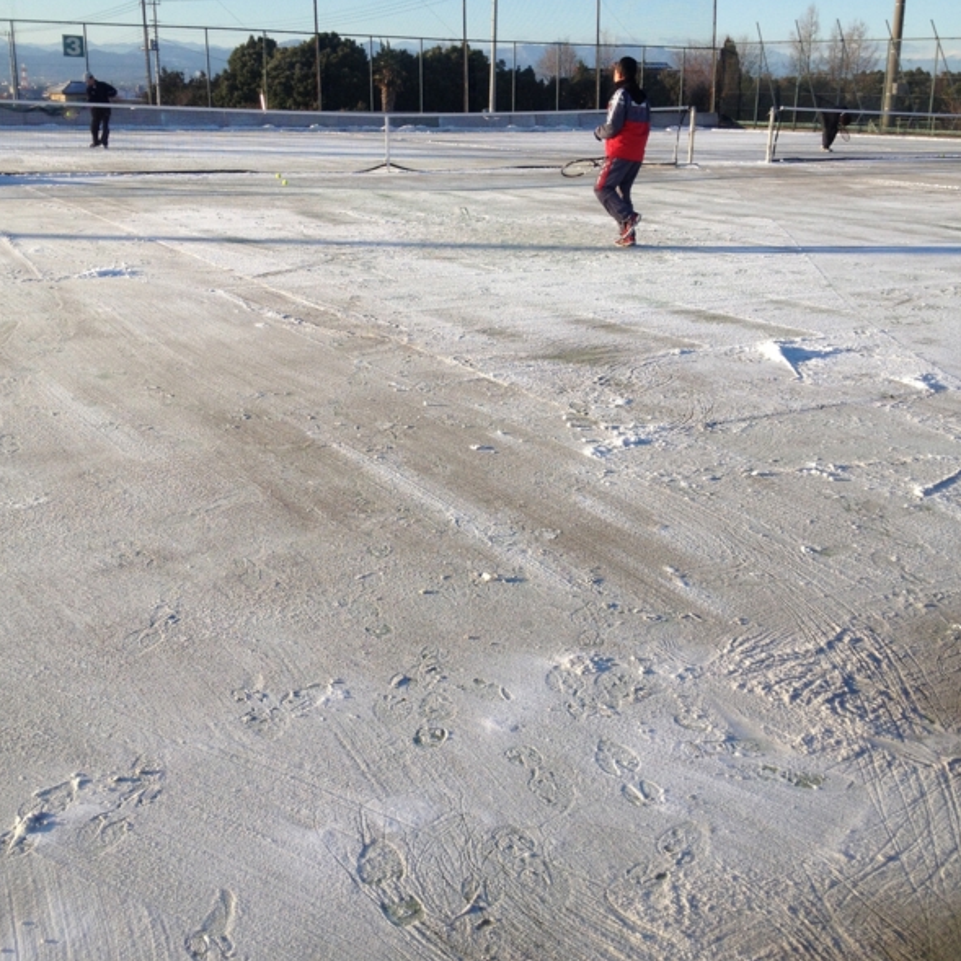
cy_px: 455
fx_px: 1319
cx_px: 475
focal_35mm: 42
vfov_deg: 40.0
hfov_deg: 40.0
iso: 50
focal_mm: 4.28
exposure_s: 1/1082
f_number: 2.4
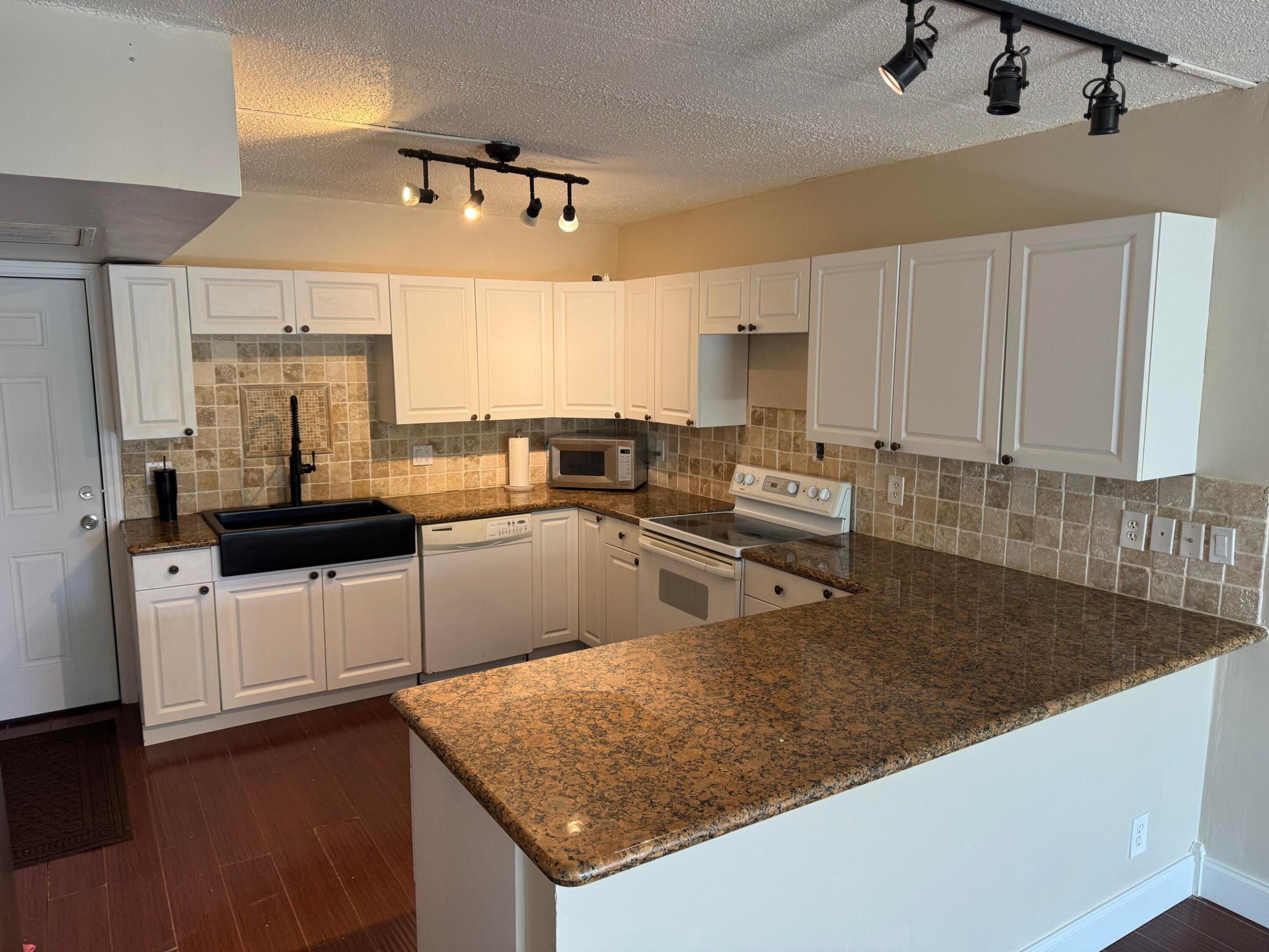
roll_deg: +0.0
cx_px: 634
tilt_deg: -8.9
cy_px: 476
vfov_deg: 56.8
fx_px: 880
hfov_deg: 71.6
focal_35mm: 24
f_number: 1.78
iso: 125
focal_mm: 6.76
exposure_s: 1/60
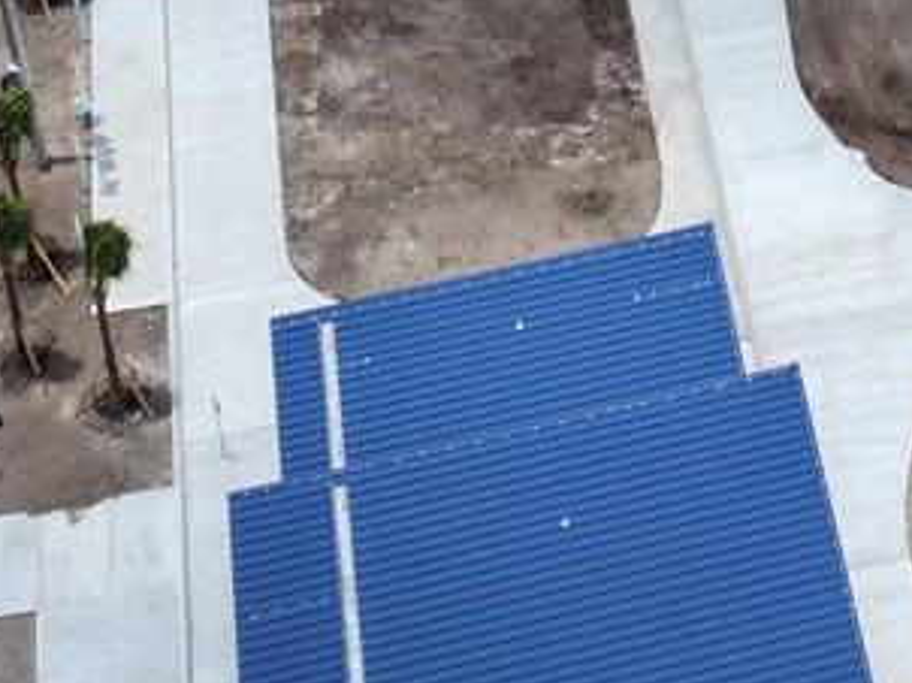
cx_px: 1042
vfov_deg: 10.9
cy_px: -520
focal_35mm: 127
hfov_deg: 15.1
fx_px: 3343
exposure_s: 1/2000
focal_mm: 12.29
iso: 130
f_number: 2.8
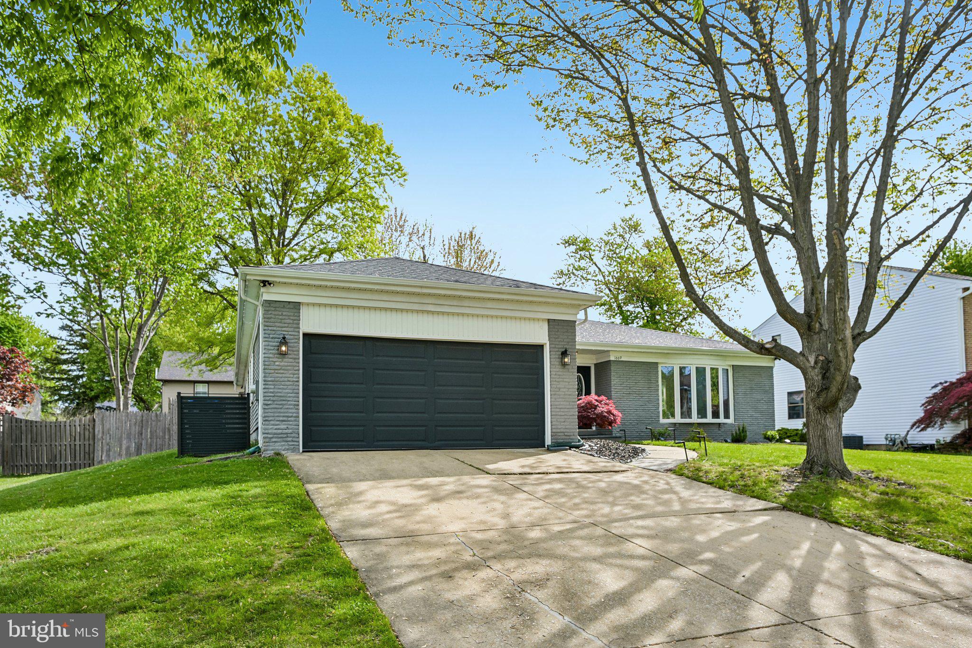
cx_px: 486
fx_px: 607
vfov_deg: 56.1
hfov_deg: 77.3
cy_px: 324
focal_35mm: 22
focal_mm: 22.5
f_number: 8
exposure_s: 1/125
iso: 100
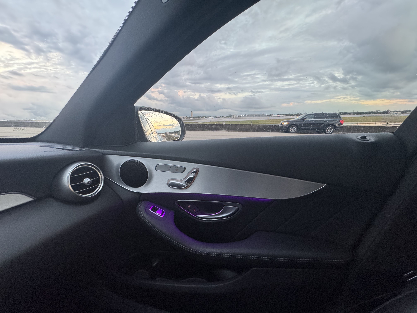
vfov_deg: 85.7
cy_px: 156
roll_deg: +1.7
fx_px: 169
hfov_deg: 102.1
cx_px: 208
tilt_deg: -13.6
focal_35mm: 14
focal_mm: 2.22
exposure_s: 1/60
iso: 400
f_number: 2.2
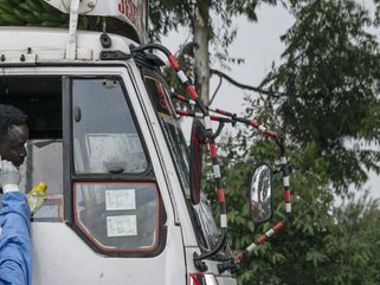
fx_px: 1307
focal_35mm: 119
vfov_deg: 12.4
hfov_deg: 16.2
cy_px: 186
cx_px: 6
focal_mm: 33
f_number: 3.5
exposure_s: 1/500
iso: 200
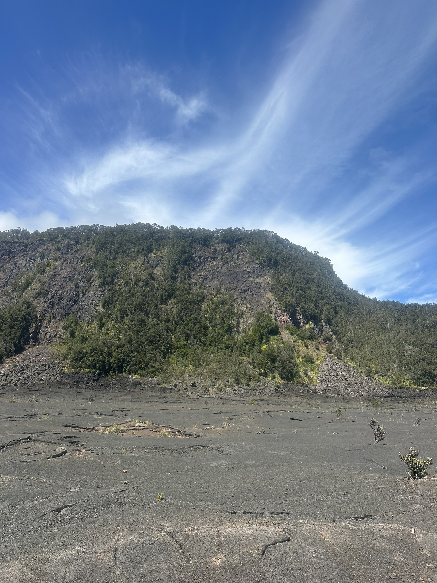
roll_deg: -3.8
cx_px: 218
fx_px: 404
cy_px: 292
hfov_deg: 56.8
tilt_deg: +17.6
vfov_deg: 71.6
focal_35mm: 24
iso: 80
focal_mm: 6.86
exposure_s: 1/4016
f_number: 1.78
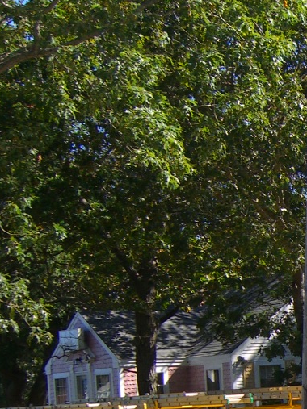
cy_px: 376
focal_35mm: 120
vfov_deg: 16.2
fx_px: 1420
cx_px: 523
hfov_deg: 11.6
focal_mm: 7.9
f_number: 2.8
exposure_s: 1/640
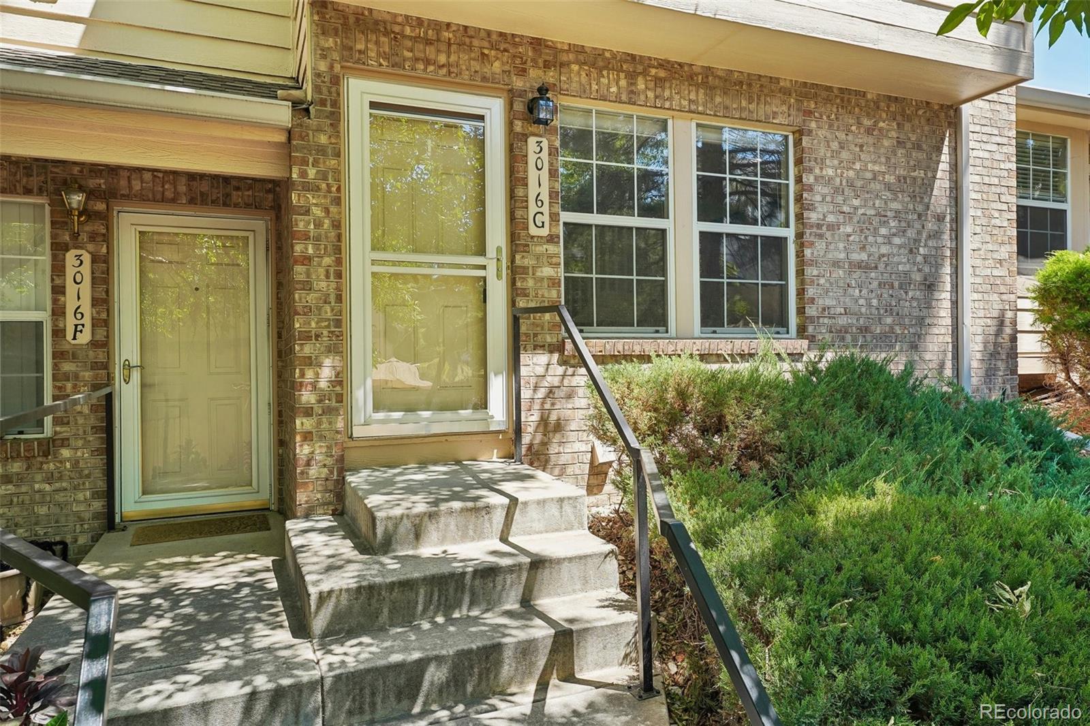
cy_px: 363
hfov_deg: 76.8
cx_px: 545
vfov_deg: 55.7
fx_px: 687
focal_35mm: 23
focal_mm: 22.7
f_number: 8
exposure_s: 1/40
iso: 100
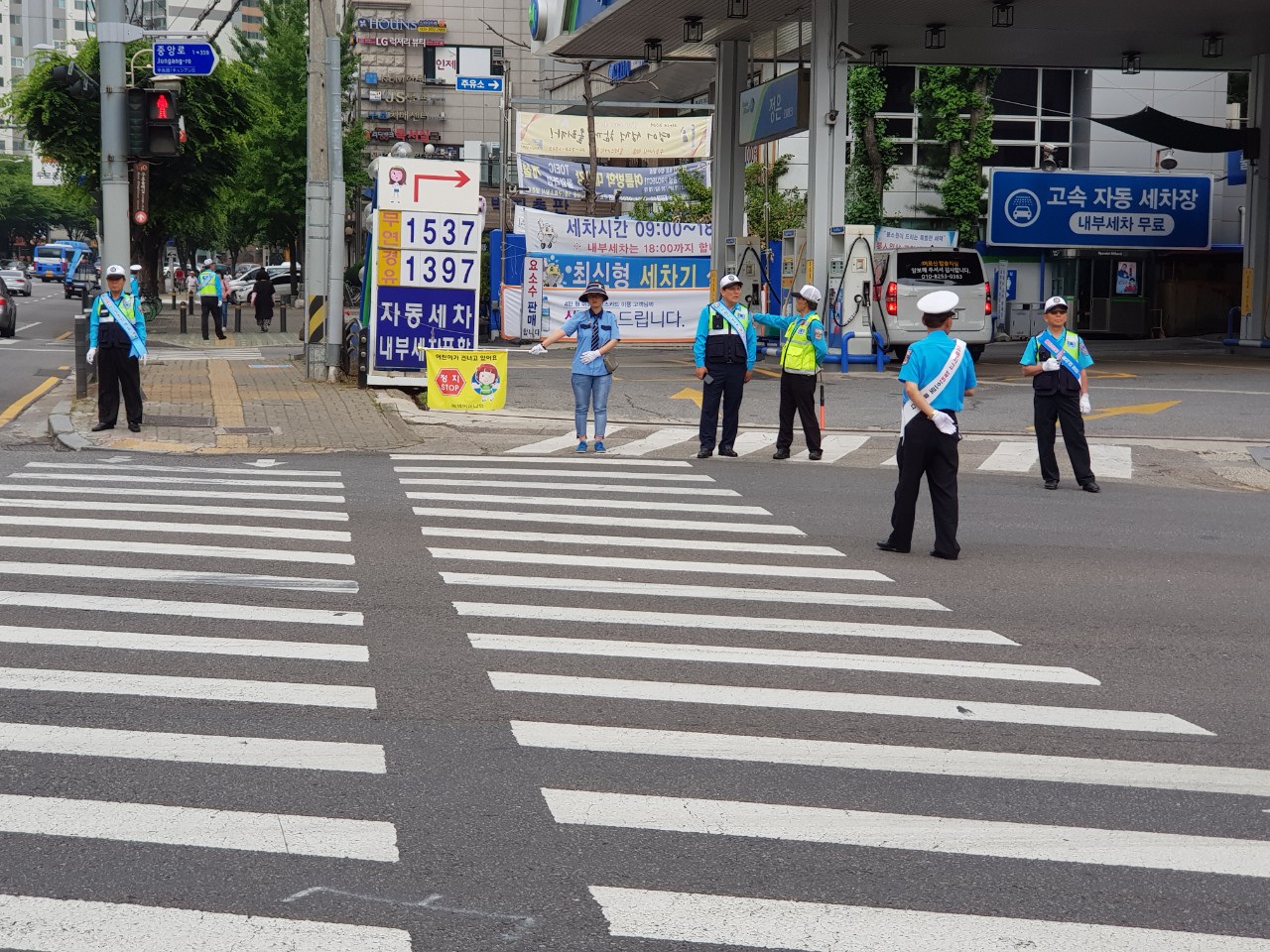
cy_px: 476
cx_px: 635
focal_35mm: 52
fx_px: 1908
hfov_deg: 36.8
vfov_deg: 28.0
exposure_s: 1/323
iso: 25
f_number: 2.4
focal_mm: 6
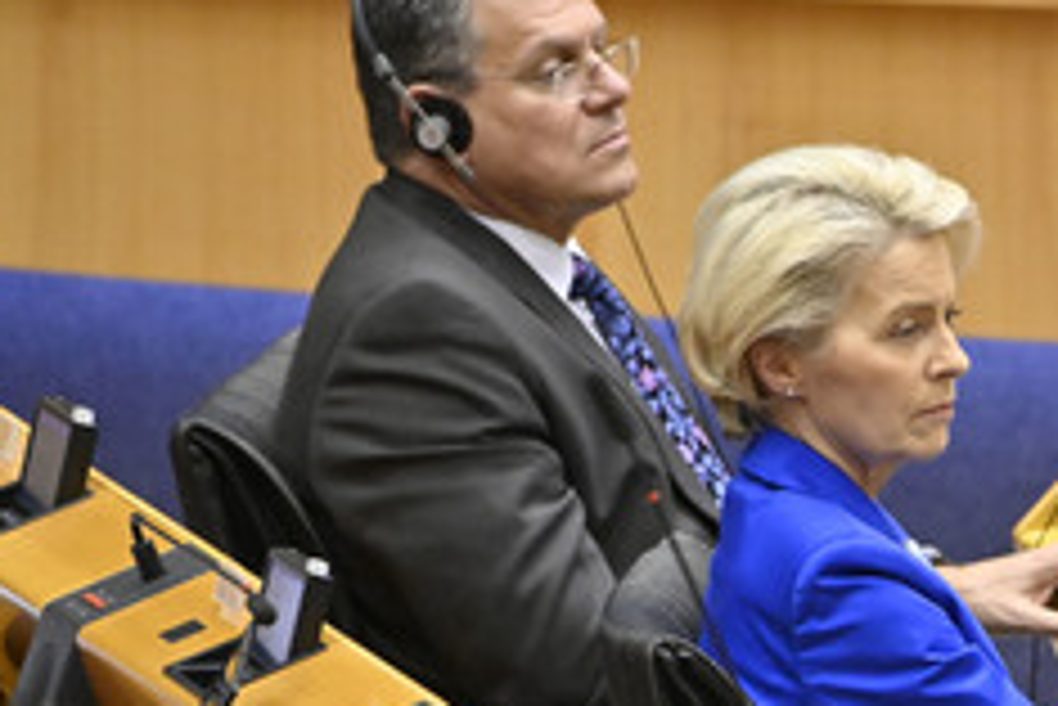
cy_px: 508
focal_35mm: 1150
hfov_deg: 1.8
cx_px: 914
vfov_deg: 1.2
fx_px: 33817
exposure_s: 1/500
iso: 6400
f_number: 6.3
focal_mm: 600
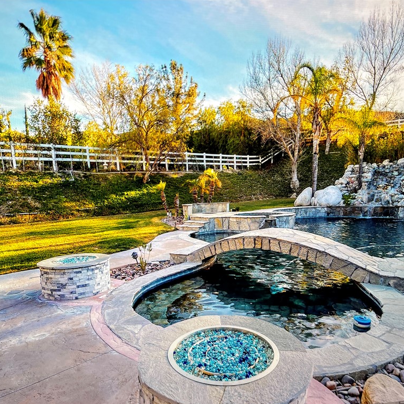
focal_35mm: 31
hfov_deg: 52.4
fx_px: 409
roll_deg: +1.0
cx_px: 227
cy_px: 203
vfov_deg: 52.5
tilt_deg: -8.4
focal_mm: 5.1
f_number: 1.6
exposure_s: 1/120
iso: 80
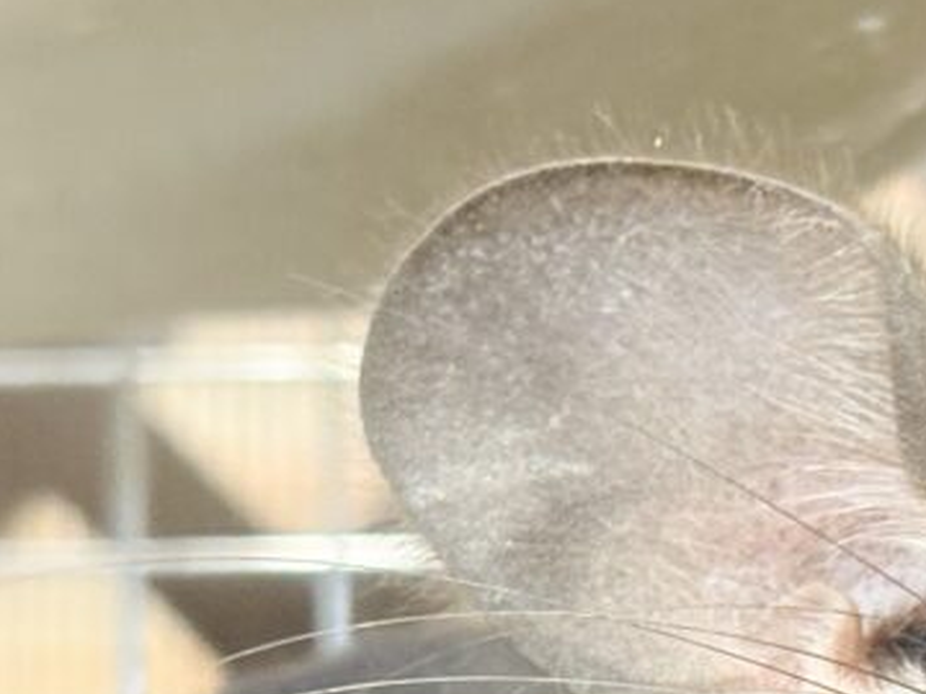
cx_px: 1210
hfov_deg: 11.1
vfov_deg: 8.4
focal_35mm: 174
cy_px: 857
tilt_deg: +1.9
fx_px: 4653
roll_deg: +2.2
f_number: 1.6
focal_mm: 5.96
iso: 125
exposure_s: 1/33
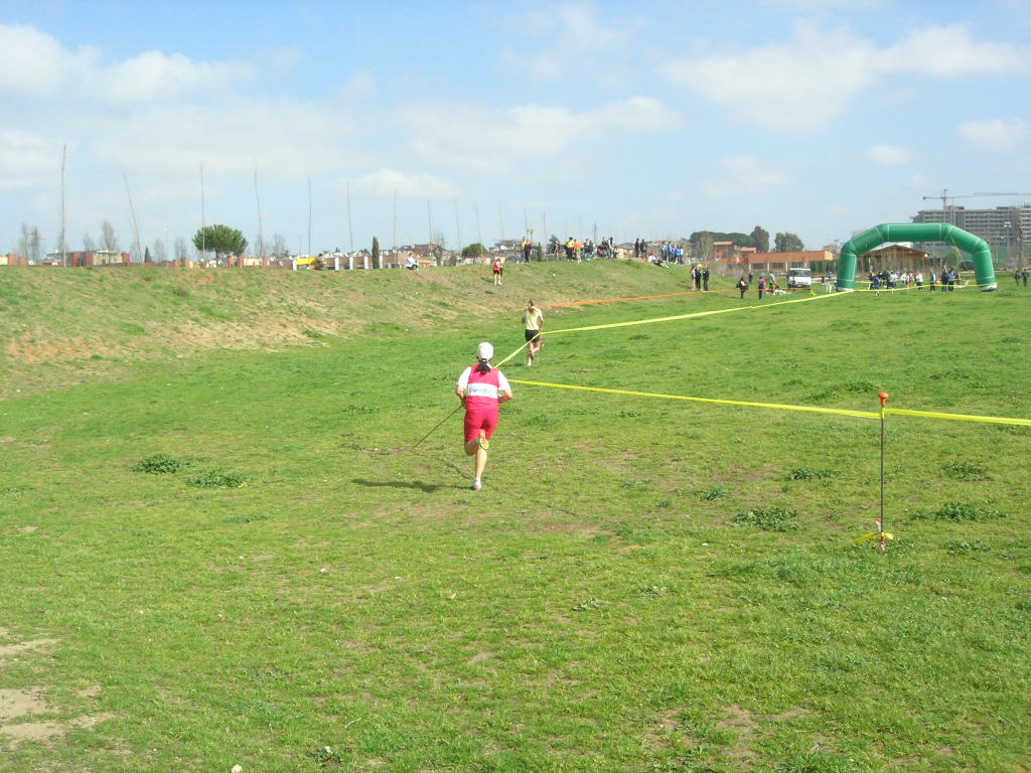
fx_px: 1132
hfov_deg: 49.0
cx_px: 516
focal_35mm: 38
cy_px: 386
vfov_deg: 37.7
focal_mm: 7.8
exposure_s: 1/958
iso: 200
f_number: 4.8
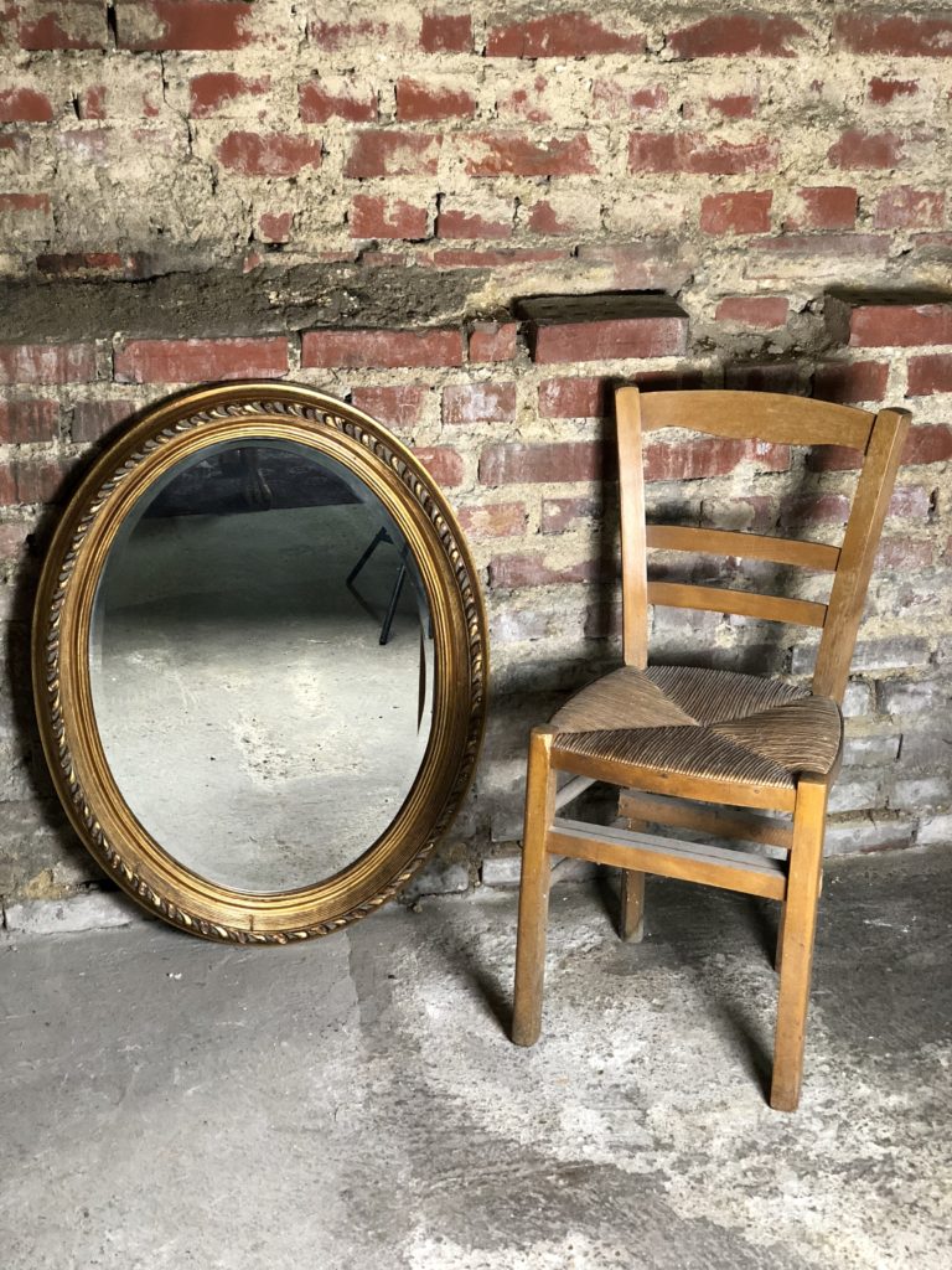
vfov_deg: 36.8
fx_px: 1907
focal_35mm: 52
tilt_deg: -22.3
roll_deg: -2.1
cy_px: 635
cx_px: 476
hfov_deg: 28.0
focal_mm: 6
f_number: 2.4
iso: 160
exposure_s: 1/20
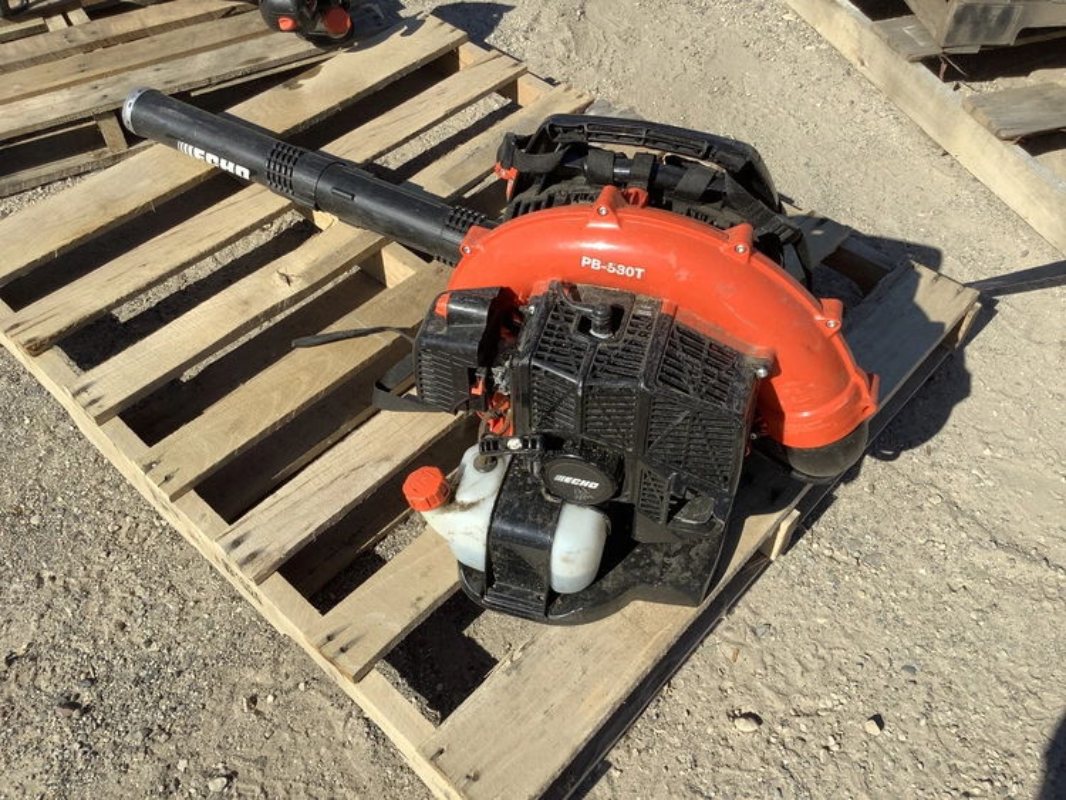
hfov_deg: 58.3
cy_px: 400
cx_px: 533
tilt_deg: -52.4
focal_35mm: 31
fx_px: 955
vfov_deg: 45.5
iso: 25
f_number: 2.4
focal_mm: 3.3
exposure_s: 1/1456
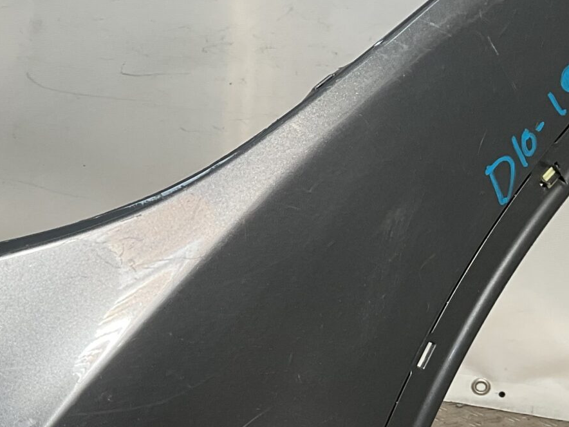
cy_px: 365
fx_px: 1381
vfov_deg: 17.4
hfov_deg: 21.5
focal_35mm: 84
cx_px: -126
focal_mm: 3
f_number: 1.8
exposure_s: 1/353
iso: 16
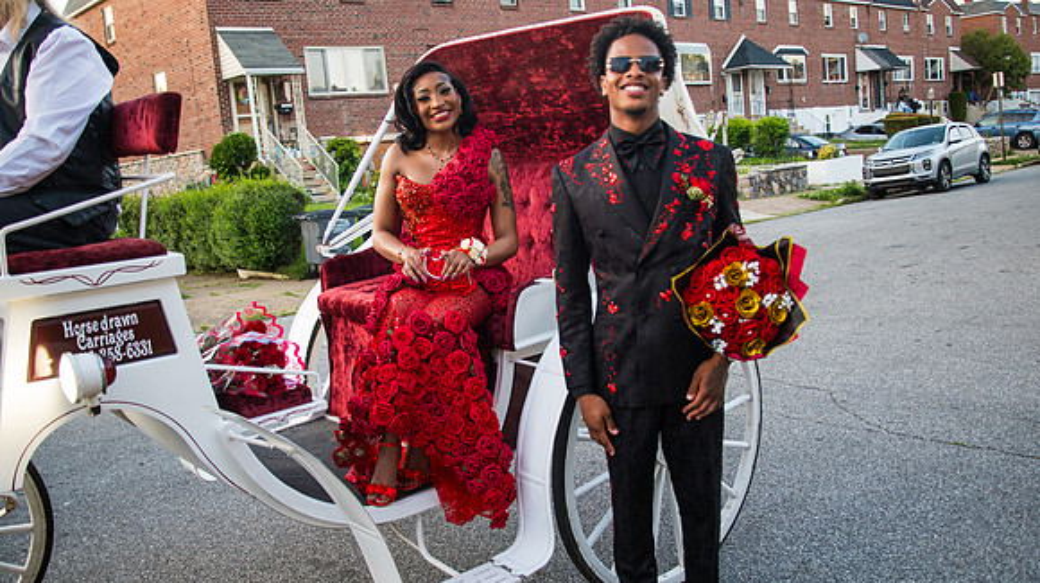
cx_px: 520
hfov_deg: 60.3
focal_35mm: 32
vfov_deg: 36.1
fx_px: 895
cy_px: 292
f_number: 3.7
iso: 800
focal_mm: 30
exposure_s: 1/125
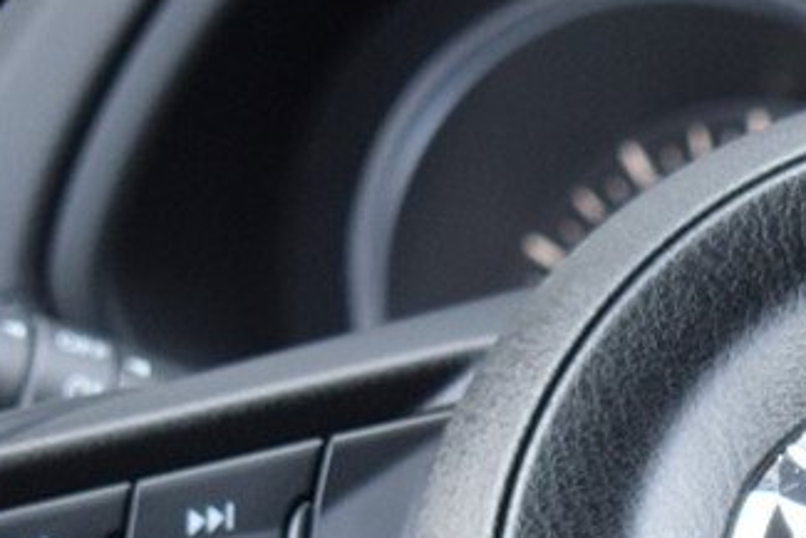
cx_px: 1032
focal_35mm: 323
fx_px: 7234
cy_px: 1010
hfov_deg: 6.3
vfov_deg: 4.2
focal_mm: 50
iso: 1000
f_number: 5.6
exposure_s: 1/60
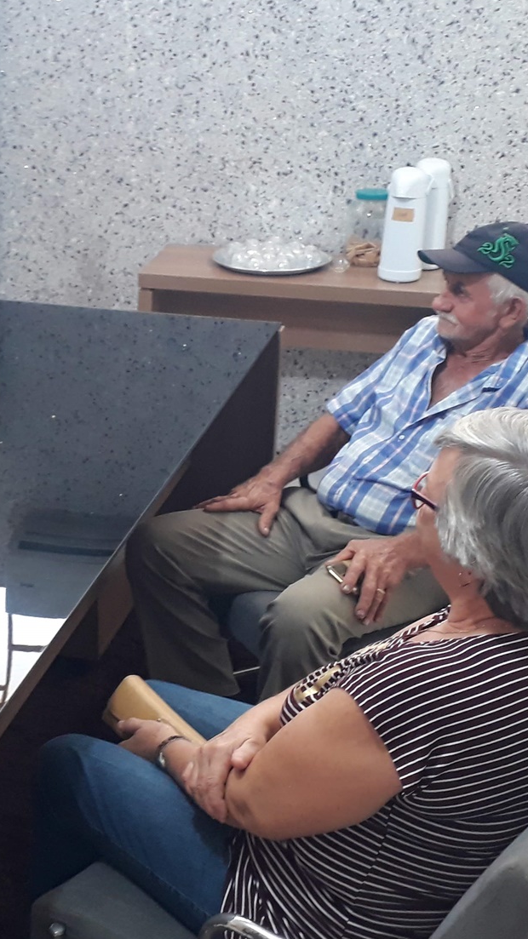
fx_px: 996
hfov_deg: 28.3
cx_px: 35
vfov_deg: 50.5
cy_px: 467
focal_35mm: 40
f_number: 1.9
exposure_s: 1/30
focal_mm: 3.6
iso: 200
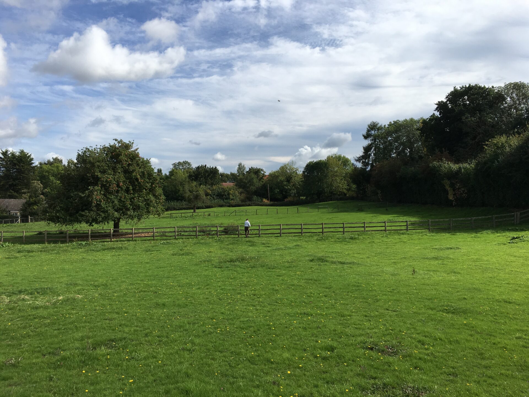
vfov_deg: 48.2
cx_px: 264
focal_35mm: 29
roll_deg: +0.1
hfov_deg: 61.7
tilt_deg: +1.0
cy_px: 198
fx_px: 443
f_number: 2.2
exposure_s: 1/2079
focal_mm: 4.15
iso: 25
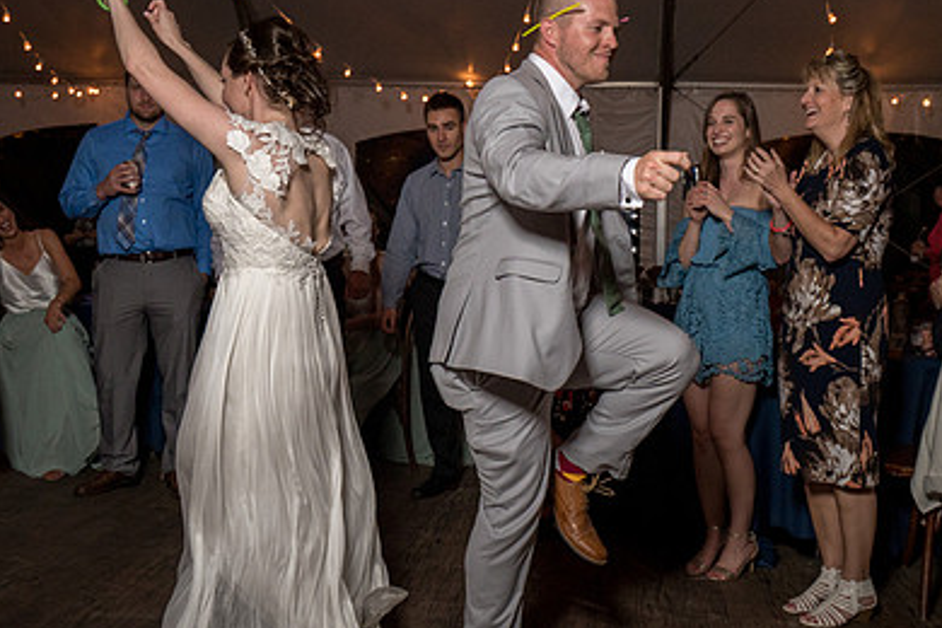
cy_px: 334
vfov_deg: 29.9
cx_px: 507
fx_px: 1177
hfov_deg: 43.6
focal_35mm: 45
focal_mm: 27
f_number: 5.6
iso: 2000
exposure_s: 1/200
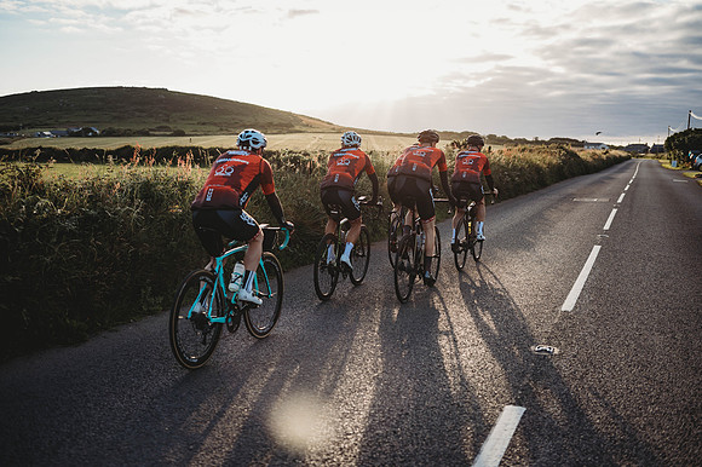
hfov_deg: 48.5
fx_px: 780
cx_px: 351
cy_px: 234
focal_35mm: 40
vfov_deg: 33.4
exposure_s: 1/800
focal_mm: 40
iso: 100
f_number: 2.5
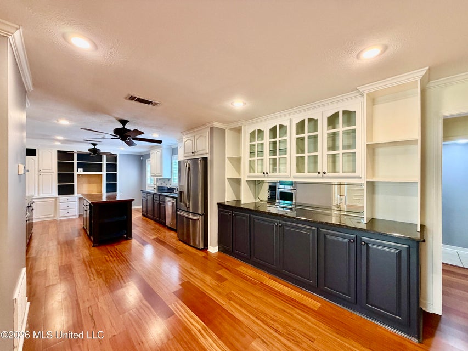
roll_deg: +0.9
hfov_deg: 102.1
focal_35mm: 14
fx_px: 189
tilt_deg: -0.1
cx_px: 234
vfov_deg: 85.7
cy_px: 176
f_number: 2.2
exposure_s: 1/60
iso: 320
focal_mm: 2.22
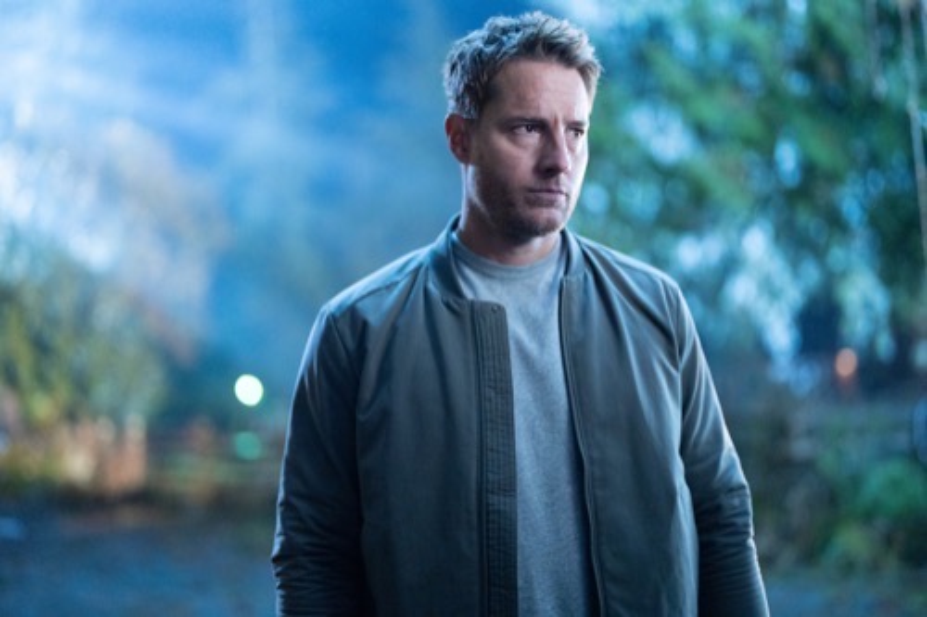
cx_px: 464
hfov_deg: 39.6
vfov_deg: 27.0
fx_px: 1287
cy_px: 308
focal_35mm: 50
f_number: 1.2
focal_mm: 50
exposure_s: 1/125
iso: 4000
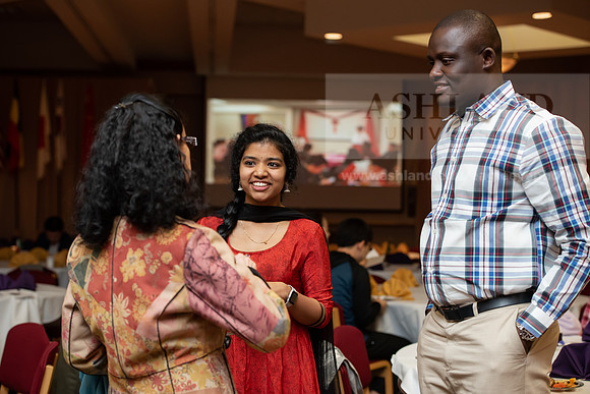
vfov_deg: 19.5
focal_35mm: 70
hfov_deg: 28.8
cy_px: 197
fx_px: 1147
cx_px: 295
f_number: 4.5
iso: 1600
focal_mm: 70
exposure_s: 1/160
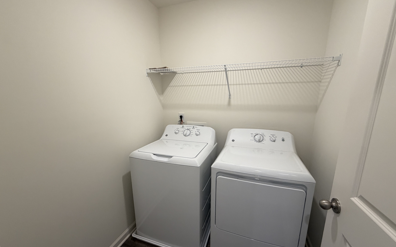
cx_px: 199
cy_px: 131
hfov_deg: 101.5
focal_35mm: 15
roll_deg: +0.5
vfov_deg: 74.7
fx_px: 162
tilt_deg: -11.1
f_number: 2.2
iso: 250
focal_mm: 2.22
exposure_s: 1/120
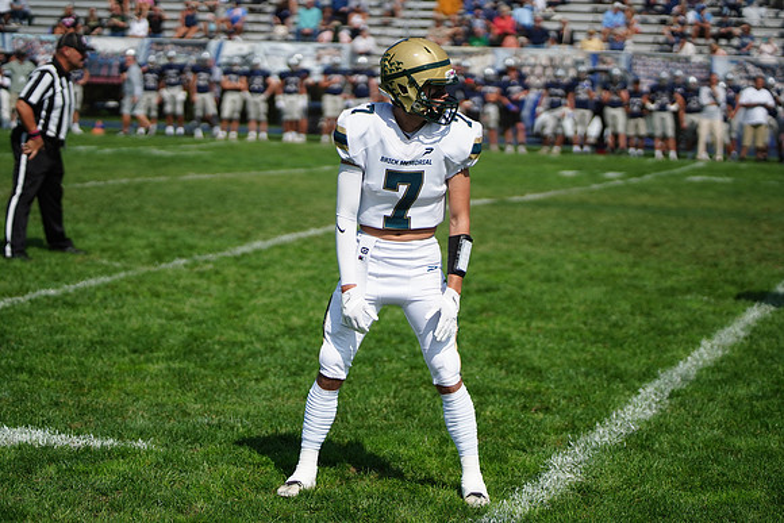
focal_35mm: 120
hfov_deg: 17.1
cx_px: 392
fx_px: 2614
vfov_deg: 11.4
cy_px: 262
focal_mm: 120
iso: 400
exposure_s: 1/8000
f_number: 2.8
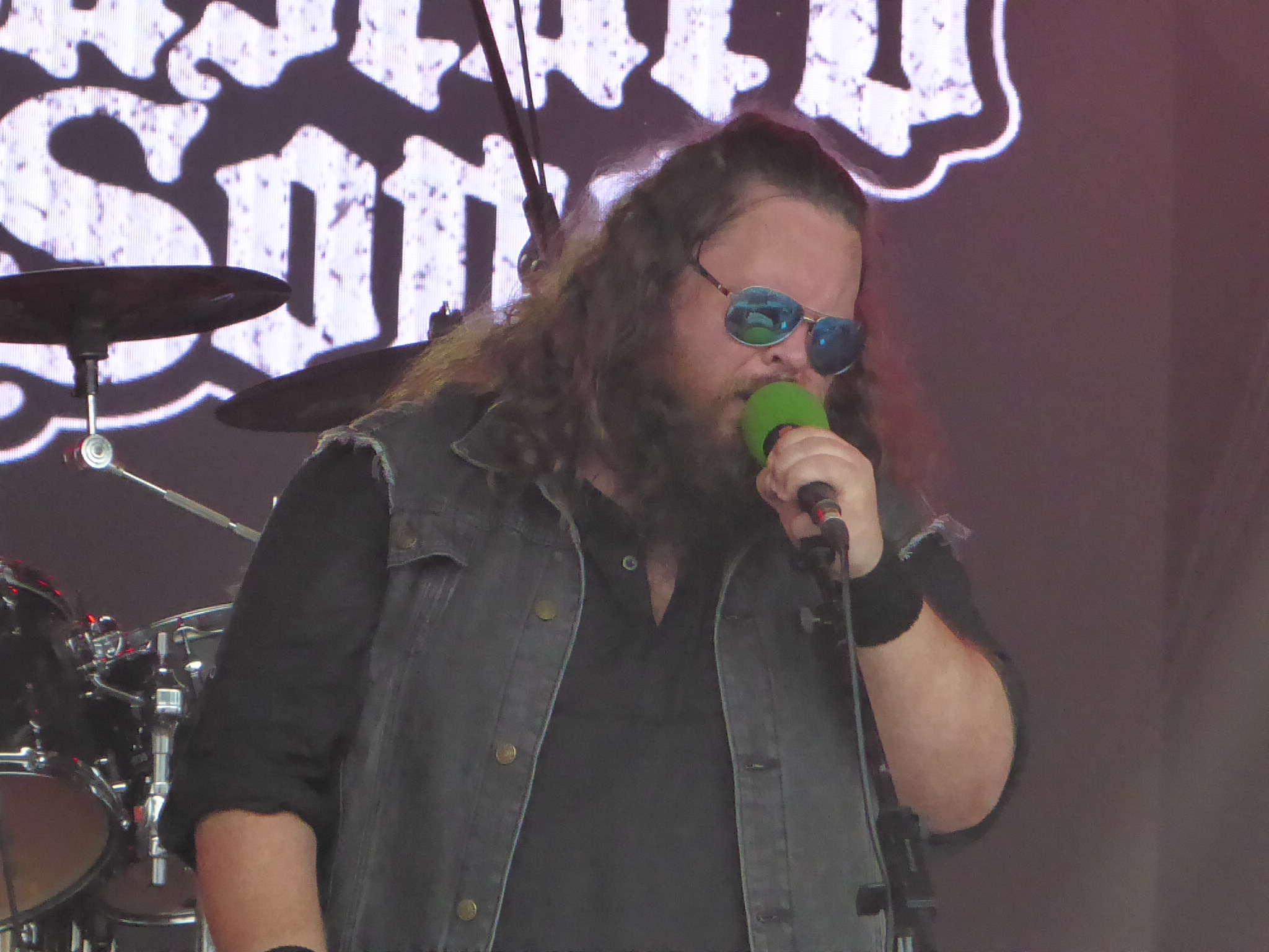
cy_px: 476
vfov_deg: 3.7
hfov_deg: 5.0
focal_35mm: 400
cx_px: 634
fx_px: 14664
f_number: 6
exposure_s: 1/1300
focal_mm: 71.7
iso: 2500
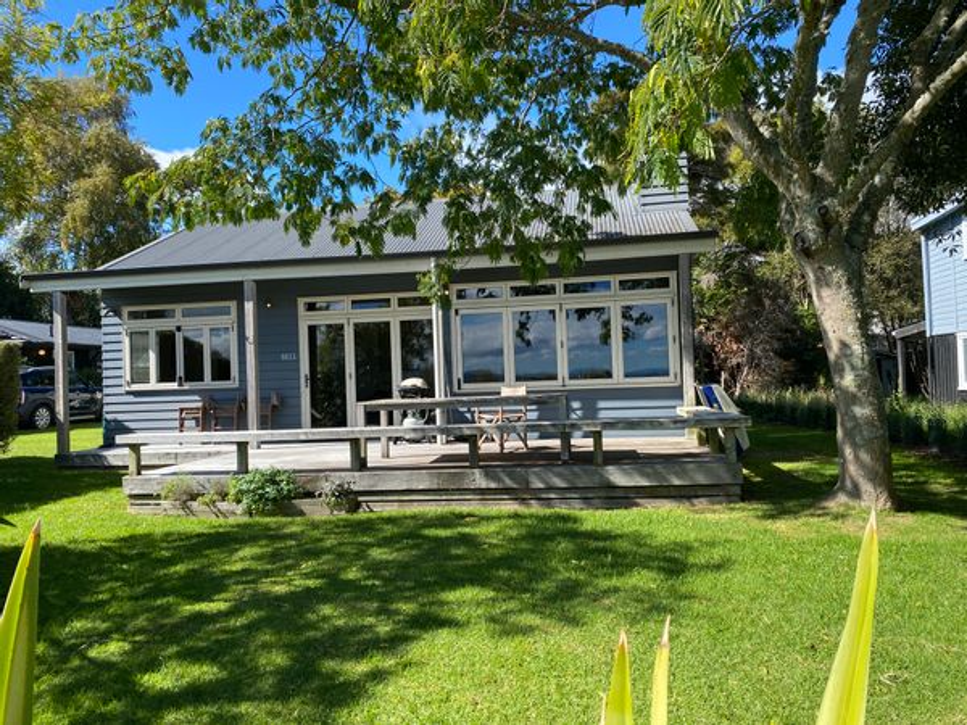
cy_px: 362
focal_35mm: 26
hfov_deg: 67.3
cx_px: 484
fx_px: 726
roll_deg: +1.6
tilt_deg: +0.4
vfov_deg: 53.1
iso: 32
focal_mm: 4.25
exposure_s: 1/998
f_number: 1.8
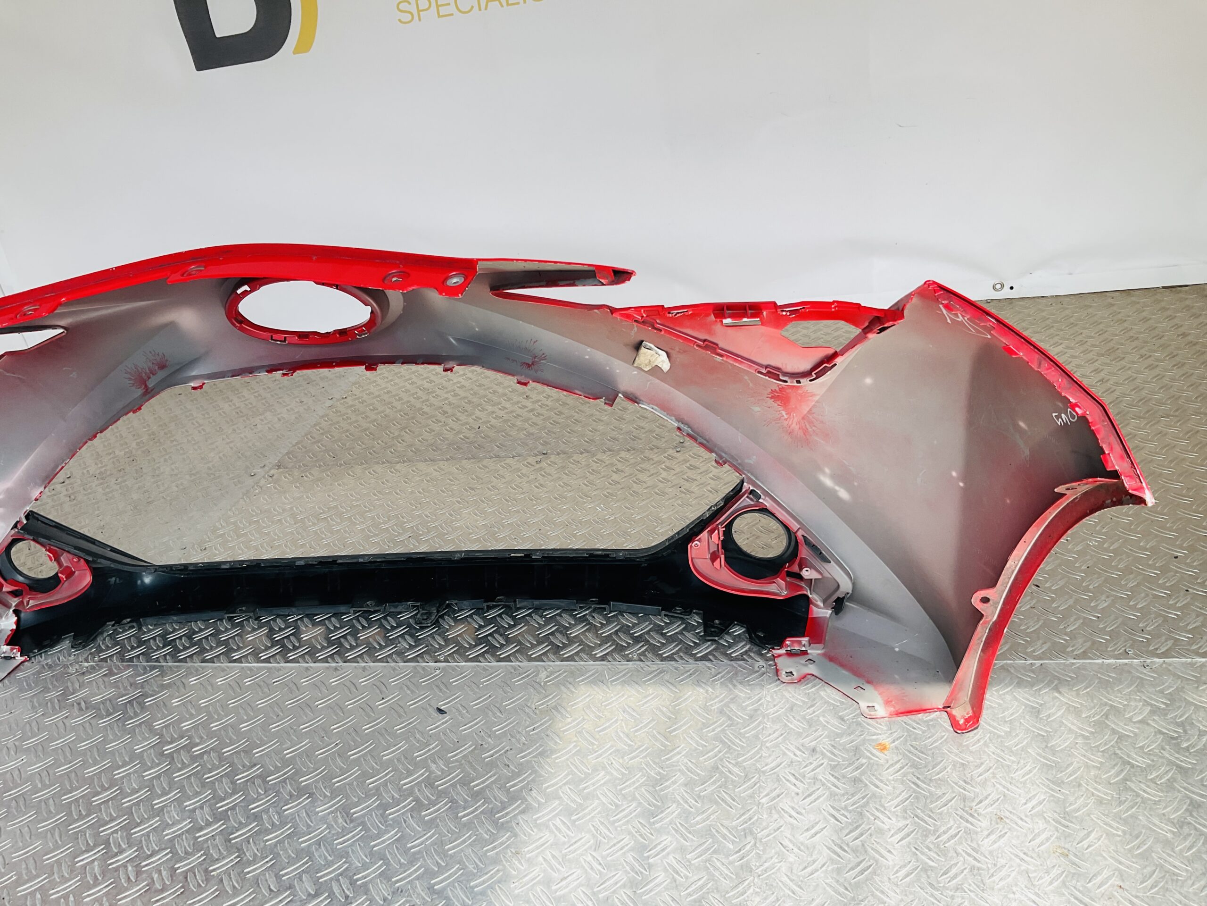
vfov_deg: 48.2
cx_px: 604
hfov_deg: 61.7
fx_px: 1011
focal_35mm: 29
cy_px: 453
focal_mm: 3
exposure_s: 1/320
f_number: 1.8
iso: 16
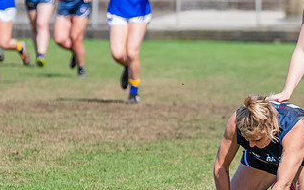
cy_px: 111
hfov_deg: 2.9
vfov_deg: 1.8
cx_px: 275
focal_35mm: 720
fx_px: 5967
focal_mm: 300
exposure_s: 1/1600
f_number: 9
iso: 800
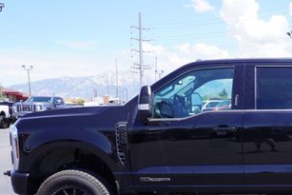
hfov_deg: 36.5
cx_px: 275
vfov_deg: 26.1
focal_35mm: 50
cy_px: 177
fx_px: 406
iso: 100
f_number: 8
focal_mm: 16
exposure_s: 1/125
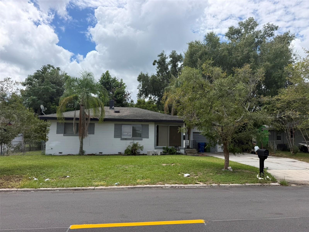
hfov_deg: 71.6
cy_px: 116
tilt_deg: +4.7
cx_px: 154
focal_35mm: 24
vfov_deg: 56.8
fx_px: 214
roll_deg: -0.9
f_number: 1.78
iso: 100
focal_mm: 6.76
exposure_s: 1/5714
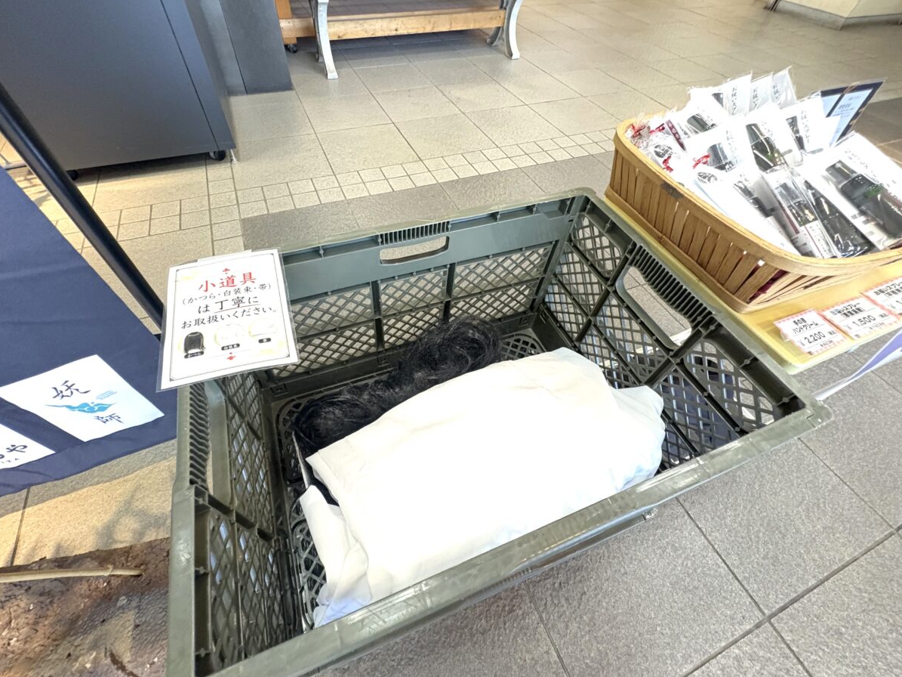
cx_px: 429
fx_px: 391
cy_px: 325
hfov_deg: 98.1
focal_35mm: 15
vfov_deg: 81.7
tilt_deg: -49.6
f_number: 2.2
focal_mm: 2.22
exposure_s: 1/60
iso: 800
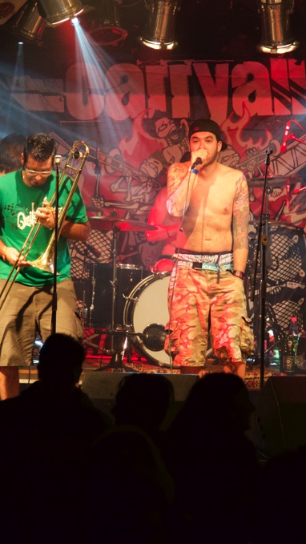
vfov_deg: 9.1
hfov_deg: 5.1
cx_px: 210
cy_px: 271
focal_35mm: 237
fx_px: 3418
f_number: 5.6
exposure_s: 1/200
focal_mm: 150
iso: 5000
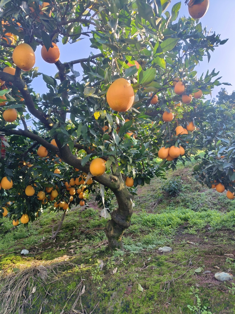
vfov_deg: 73.9
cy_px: 157
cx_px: 118
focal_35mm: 23
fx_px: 208
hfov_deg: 58.9
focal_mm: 5.5
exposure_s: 1/100
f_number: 1.88
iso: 50
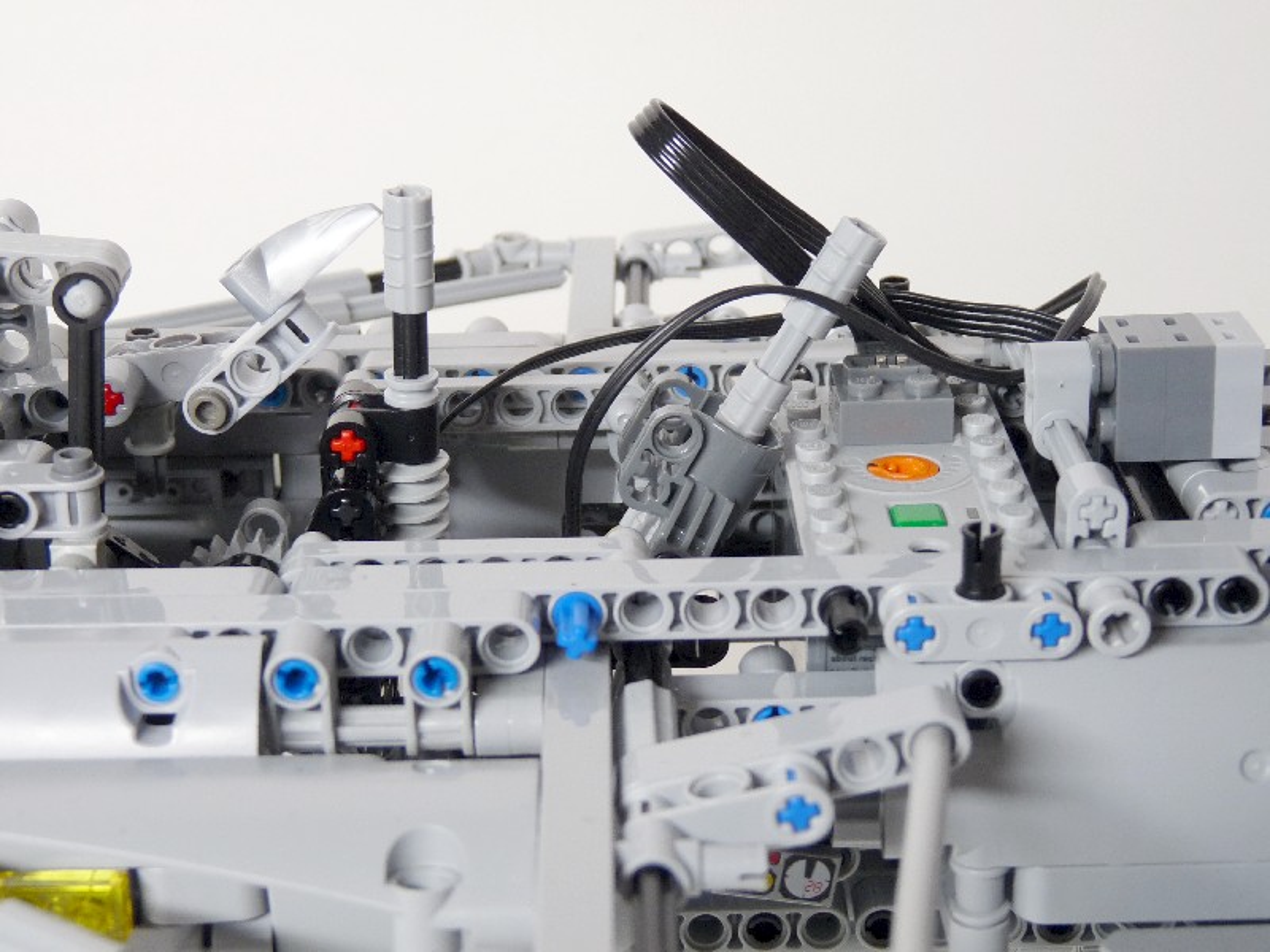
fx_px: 2385
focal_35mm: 65
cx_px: 635
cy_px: 476
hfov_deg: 29.8
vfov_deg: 22.6
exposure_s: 1/6
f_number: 3.4
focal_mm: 11.5
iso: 100
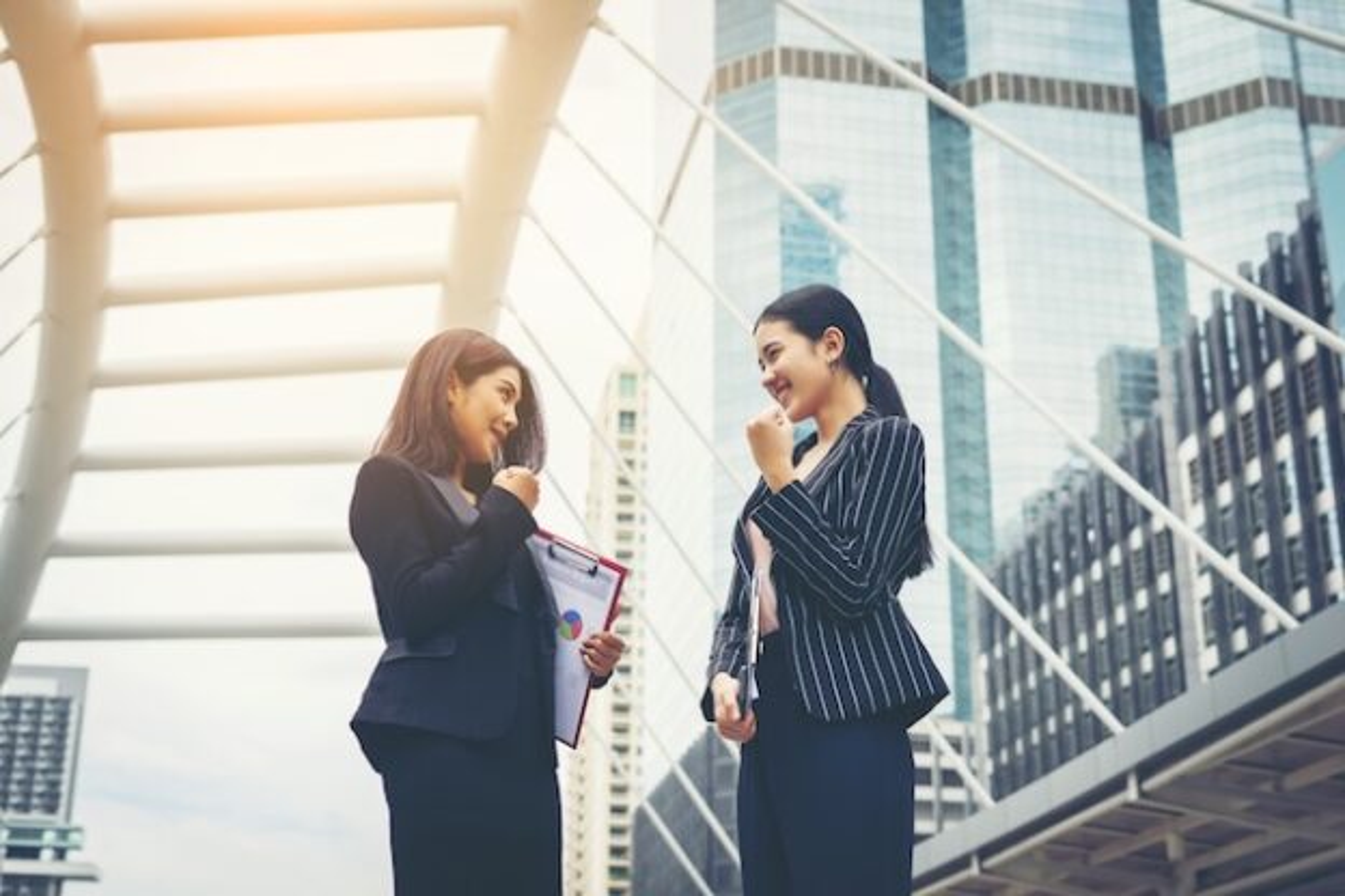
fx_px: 1868
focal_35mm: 50
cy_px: 448
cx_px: 672
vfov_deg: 27.0
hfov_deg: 39.6
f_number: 4
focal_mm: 50
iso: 200
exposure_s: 1/800
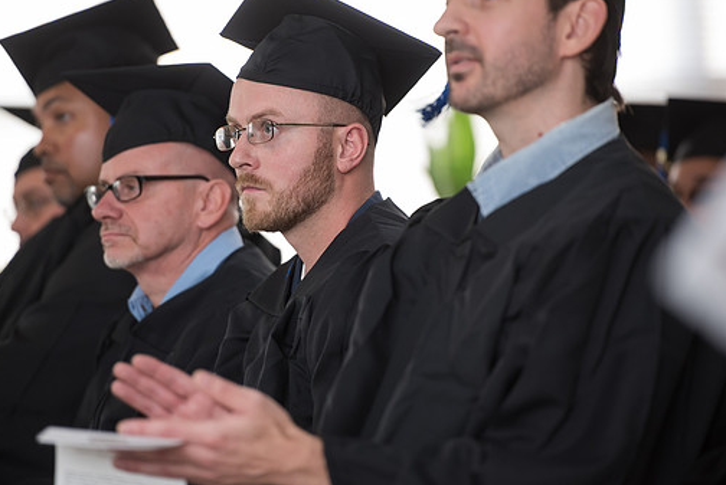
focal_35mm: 230
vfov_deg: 6.0
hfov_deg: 8.9
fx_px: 4642
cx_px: 317
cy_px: 224
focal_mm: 200
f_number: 2.8
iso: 1250
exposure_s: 1/200
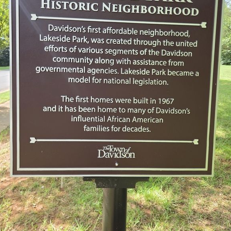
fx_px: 211
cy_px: 95
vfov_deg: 56.9
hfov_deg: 57.3
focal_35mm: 28
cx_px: 114
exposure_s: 1/818
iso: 80
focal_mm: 5.4
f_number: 1.8
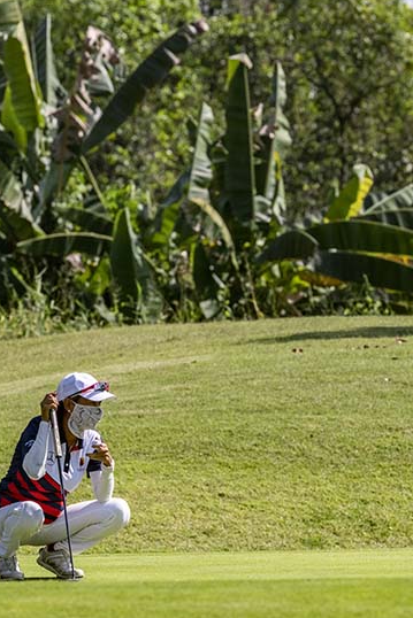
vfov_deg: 2.9
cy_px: 354
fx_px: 12278
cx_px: 174
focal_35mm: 714
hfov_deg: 1.9
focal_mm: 400
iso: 900
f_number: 9
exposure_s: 1/4000
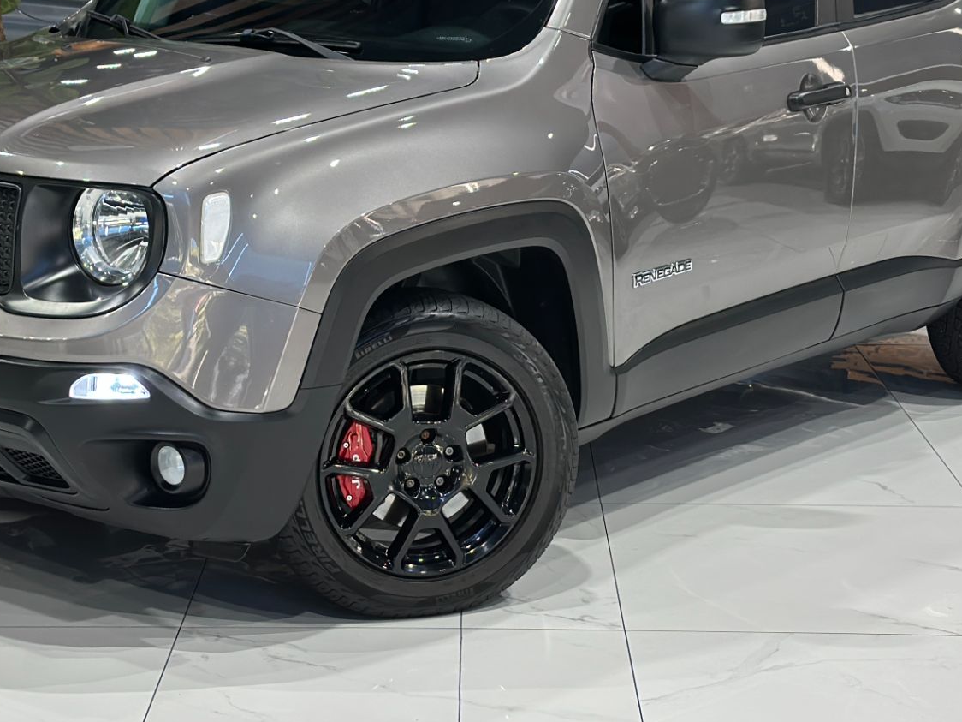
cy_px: 206
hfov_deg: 23.8
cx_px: 453
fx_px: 2279
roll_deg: +0.0
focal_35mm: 82
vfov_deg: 17.9
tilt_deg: -9.4
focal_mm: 6.86
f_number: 1.78
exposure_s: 1/56
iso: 125
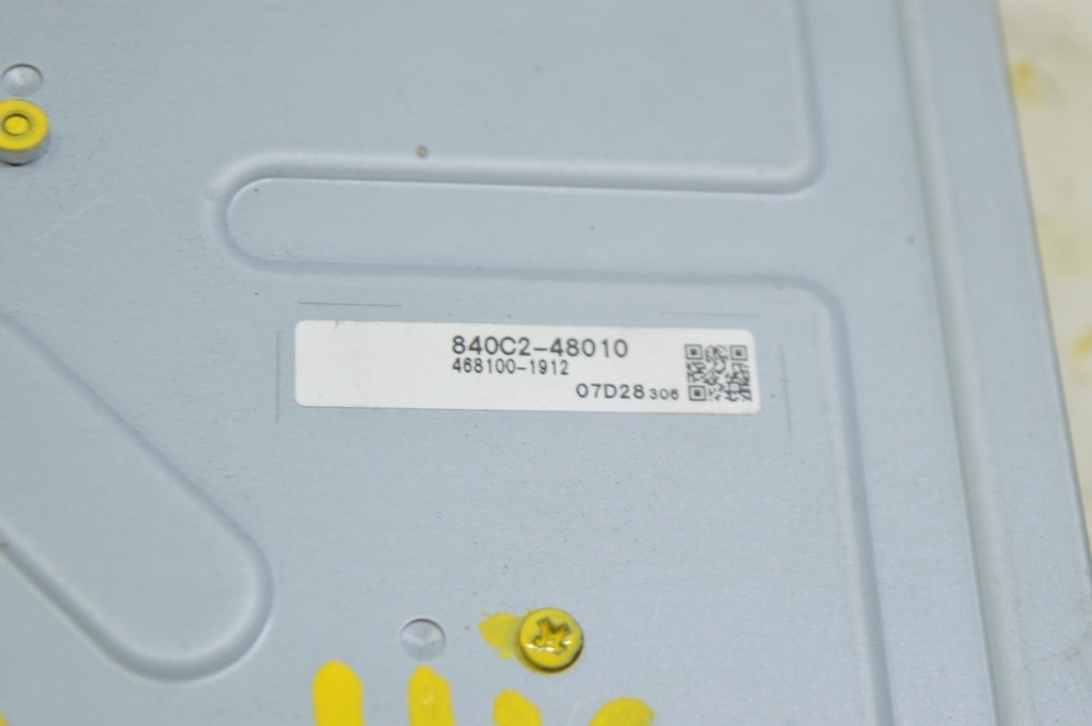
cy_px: 363
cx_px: 546
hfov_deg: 24.6
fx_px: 2500
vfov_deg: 16.5
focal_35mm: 82
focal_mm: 55
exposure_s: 1/20
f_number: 5.6
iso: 400
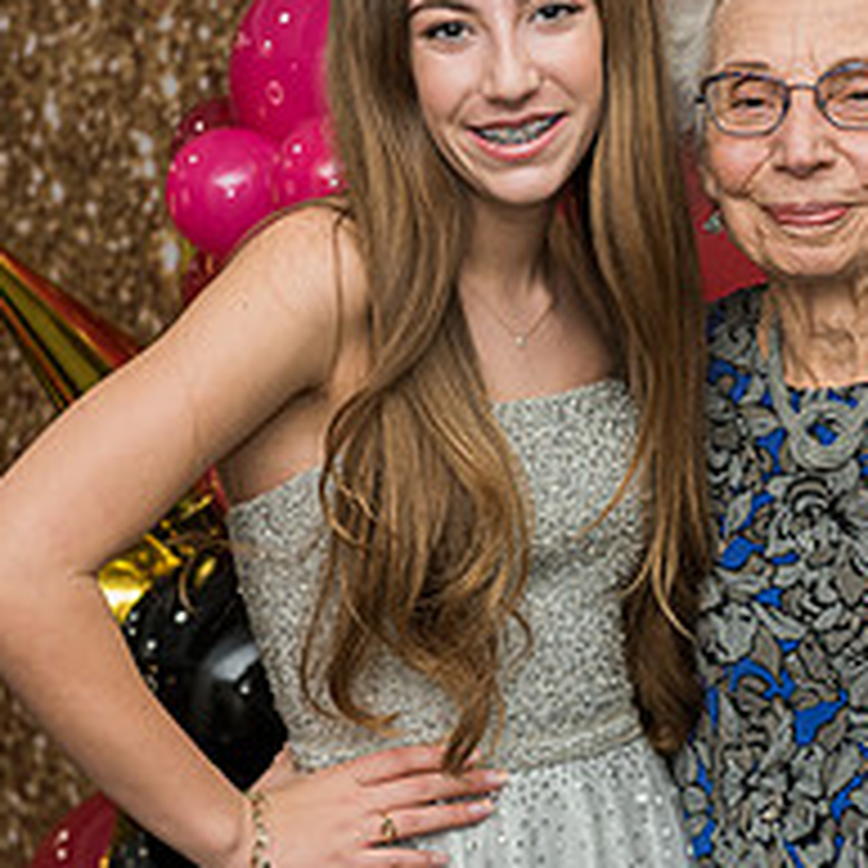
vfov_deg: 14.2
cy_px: 351
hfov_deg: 14.1
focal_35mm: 123
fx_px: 3489
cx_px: 598
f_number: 4
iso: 800
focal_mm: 62
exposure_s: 1/100
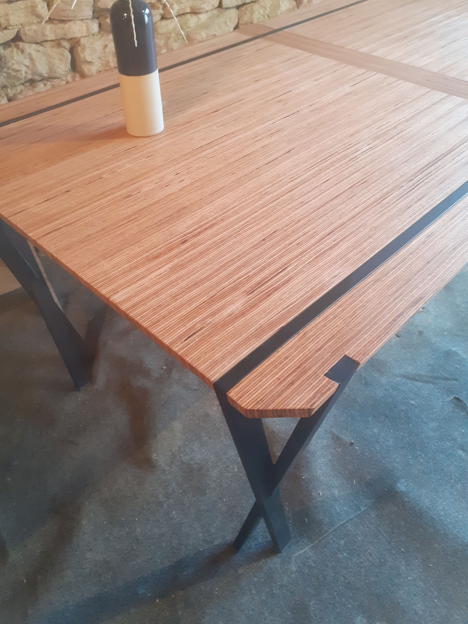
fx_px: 487
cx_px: 234
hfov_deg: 51.4
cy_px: 312
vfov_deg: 65.3
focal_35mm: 27
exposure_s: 1/33
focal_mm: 3.6
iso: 200
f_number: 1.9
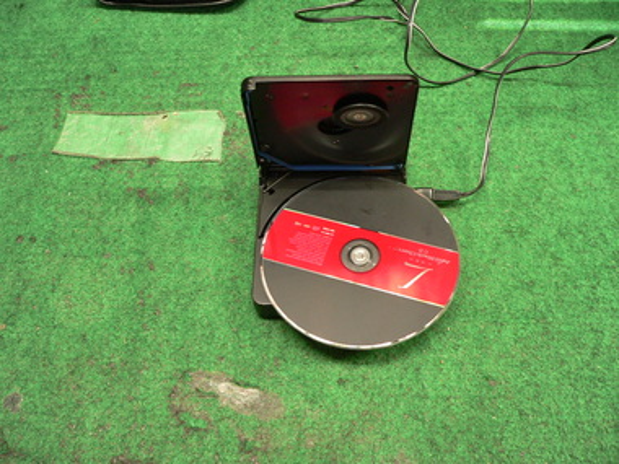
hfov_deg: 51.4
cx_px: 310
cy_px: 232
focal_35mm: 36
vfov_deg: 39.7
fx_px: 644
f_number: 2.8
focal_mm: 6
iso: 200
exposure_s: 1/10
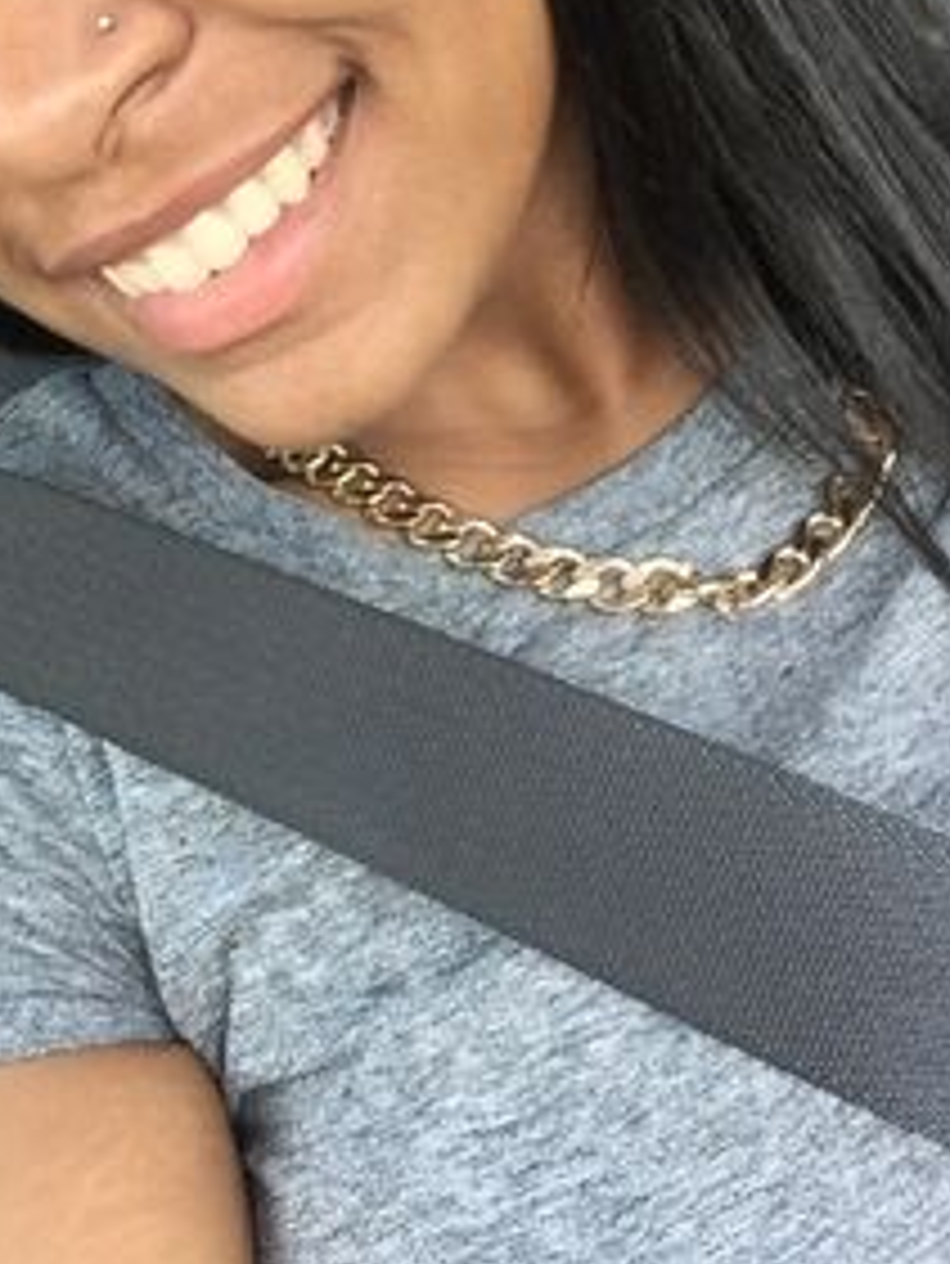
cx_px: 356
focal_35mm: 53
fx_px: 1938
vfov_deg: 36.1
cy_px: 589
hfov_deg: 27.5
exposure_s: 1/60
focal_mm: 2.65
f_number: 2.2
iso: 32
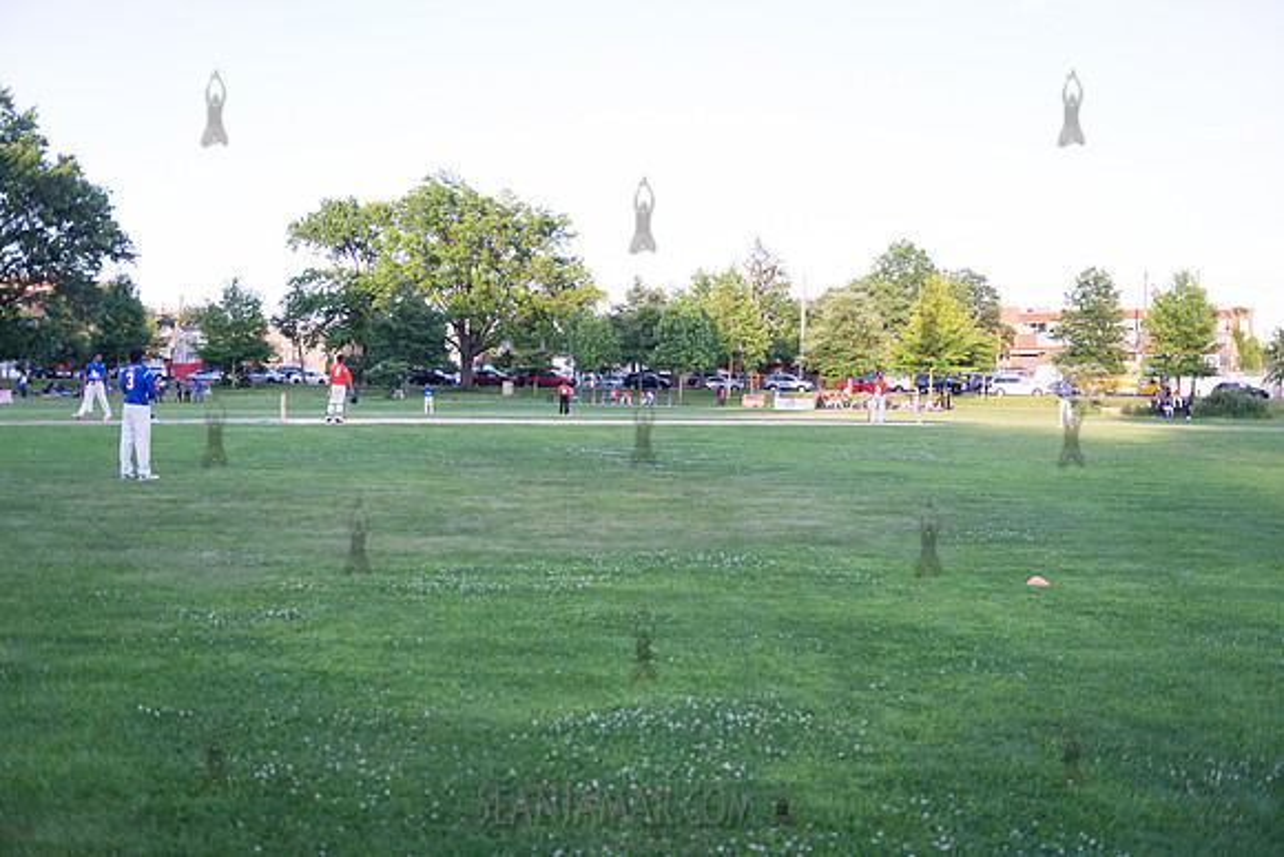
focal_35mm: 38
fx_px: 1356
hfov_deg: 50.7
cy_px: 428
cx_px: 642
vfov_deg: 35.1
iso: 1600
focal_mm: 38
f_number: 2.8
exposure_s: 1/3200
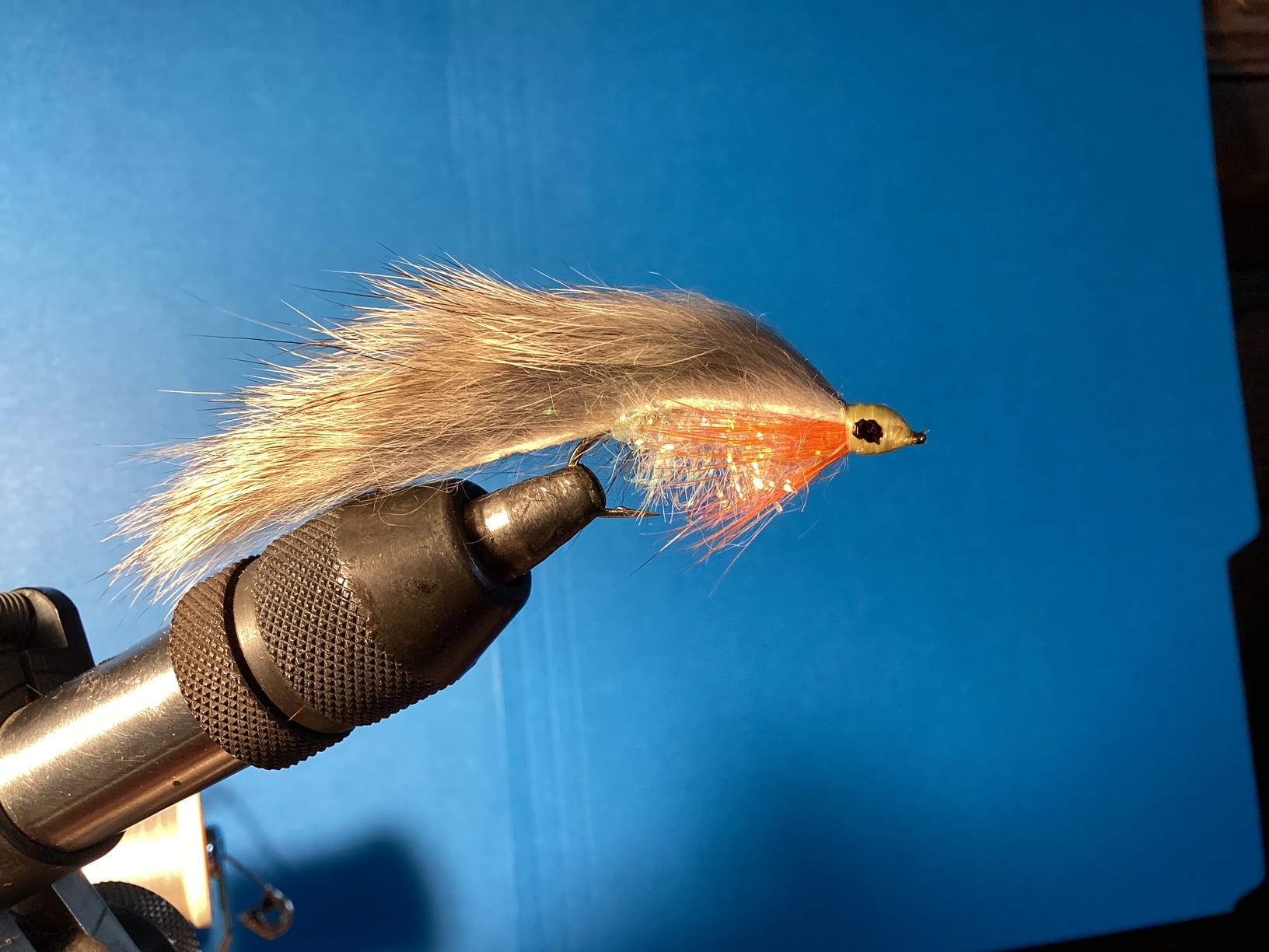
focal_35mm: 31
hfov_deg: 58.4
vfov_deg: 45.4
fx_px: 1136
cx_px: 634
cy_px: 476
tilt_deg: -16.1
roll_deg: +1.2
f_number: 2.4
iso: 64
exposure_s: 1/120
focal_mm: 3.3
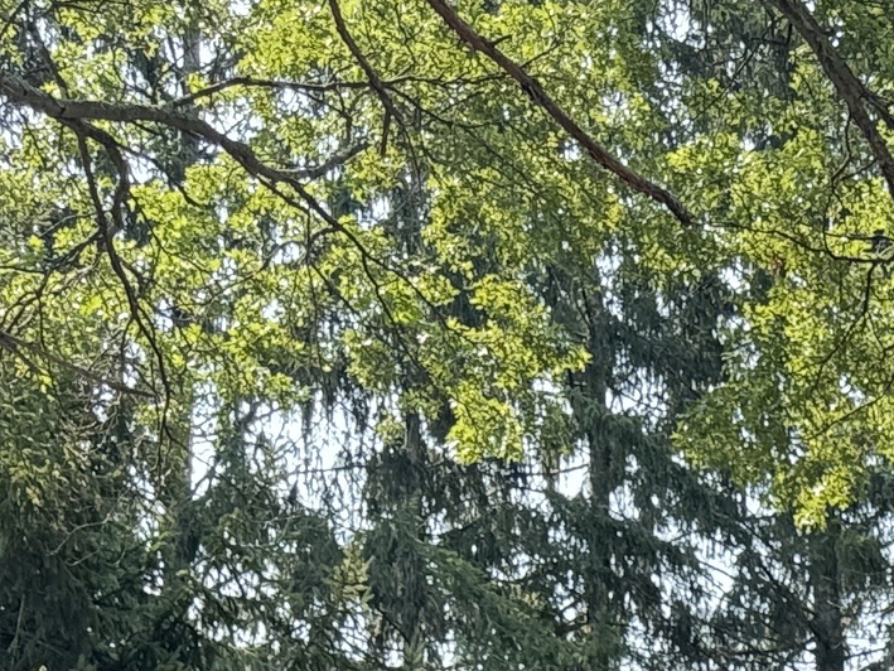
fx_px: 2686
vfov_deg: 12.4
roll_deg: -0.2
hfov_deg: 16.7
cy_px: 1372
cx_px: 1445
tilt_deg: +2.7
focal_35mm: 104
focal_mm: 6.76
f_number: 1.78
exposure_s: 1/387
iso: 80
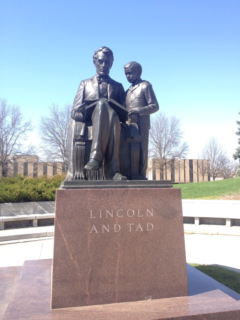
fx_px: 323
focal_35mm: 35
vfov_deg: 52.6
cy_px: 160
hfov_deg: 40.7
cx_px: 120
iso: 50
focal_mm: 4.28
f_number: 2.4
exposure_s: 1/546
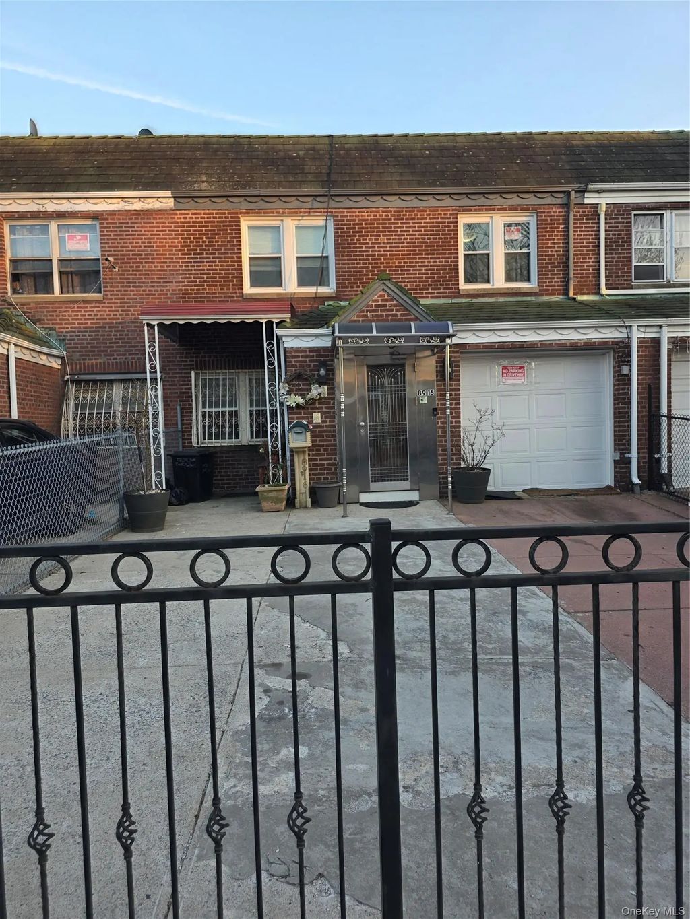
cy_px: 460
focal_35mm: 23
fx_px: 611
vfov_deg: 73.9
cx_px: 345
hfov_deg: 58.9
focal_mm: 6.3
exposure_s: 1/180
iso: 32
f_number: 1.7
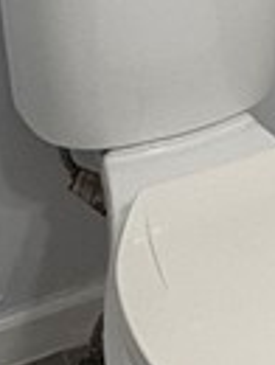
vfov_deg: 14.7
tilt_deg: -8.1
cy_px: -362
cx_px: 328
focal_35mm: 110
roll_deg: -1.0
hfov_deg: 13.2
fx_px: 1161
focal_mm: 2.22
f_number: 2.2
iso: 200
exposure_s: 1/120
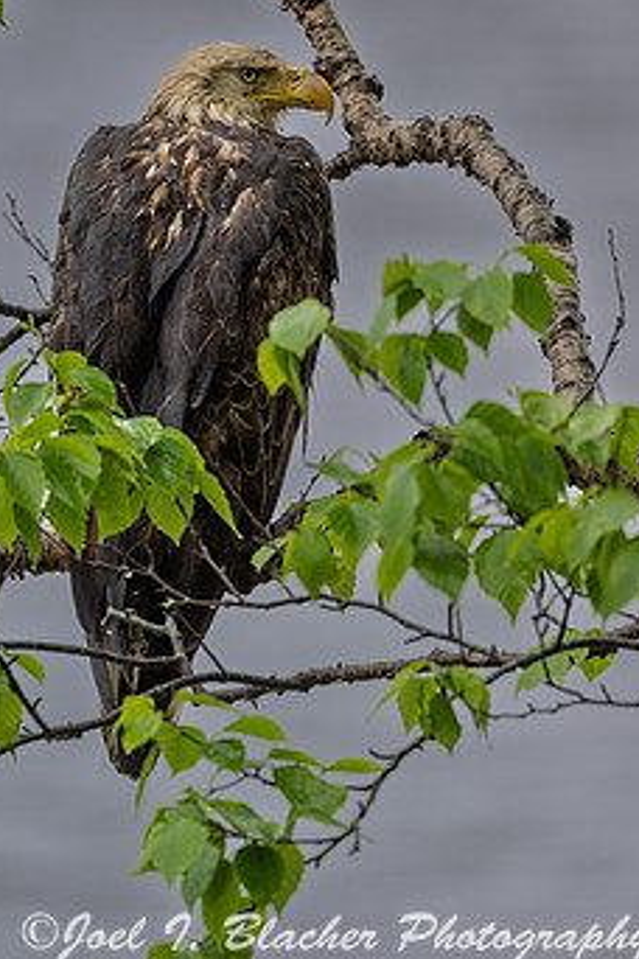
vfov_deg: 3.1
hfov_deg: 2.1
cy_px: 379
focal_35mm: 658
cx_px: 266
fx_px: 17518
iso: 180
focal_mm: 500
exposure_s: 1/160
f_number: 5.6
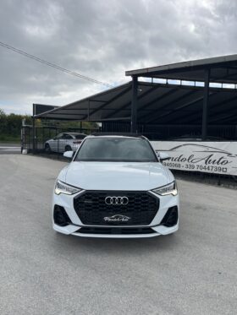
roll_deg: +0.9
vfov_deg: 67.3
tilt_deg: -2.9
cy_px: 158
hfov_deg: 53.1
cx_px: 118
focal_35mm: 26
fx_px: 237
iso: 50
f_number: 1.6
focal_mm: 5.1
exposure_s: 1/1458
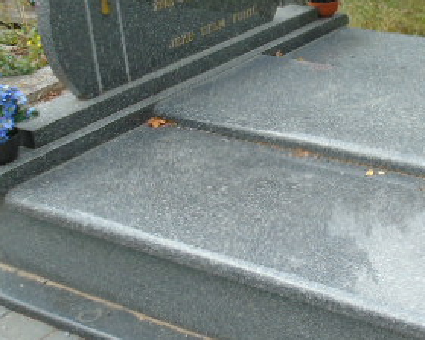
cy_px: 117
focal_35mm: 65
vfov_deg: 23.4
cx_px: 376
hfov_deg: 28.1
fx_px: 817
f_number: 3.6
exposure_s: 1/125
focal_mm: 5.2
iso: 80
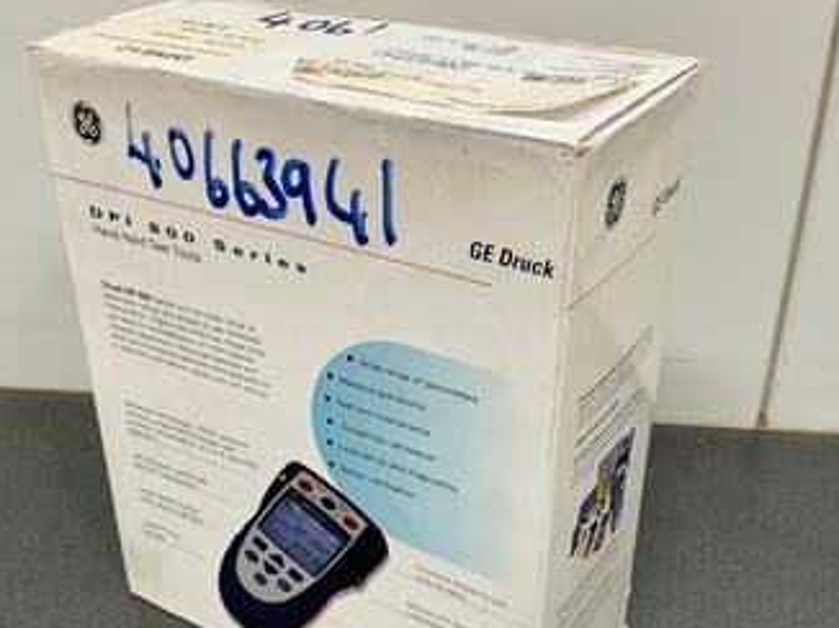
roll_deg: +1.5
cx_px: 394
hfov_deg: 43.9
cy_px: 416
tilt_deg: -31.7
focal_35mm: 43
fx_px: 1041
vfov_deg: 33.3
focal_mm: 3
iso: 40
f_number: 1.8
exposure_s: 1/50
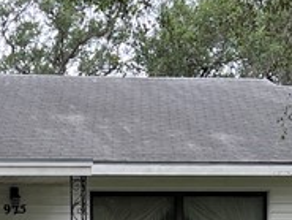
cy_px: 285
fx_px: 1215
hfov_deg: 13.6
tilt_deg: -0.9
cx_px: 17
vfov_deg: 10.1
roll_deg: +0.7
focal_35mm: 144
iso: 40
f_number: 1.5
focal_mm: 5.7
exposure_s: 1/269
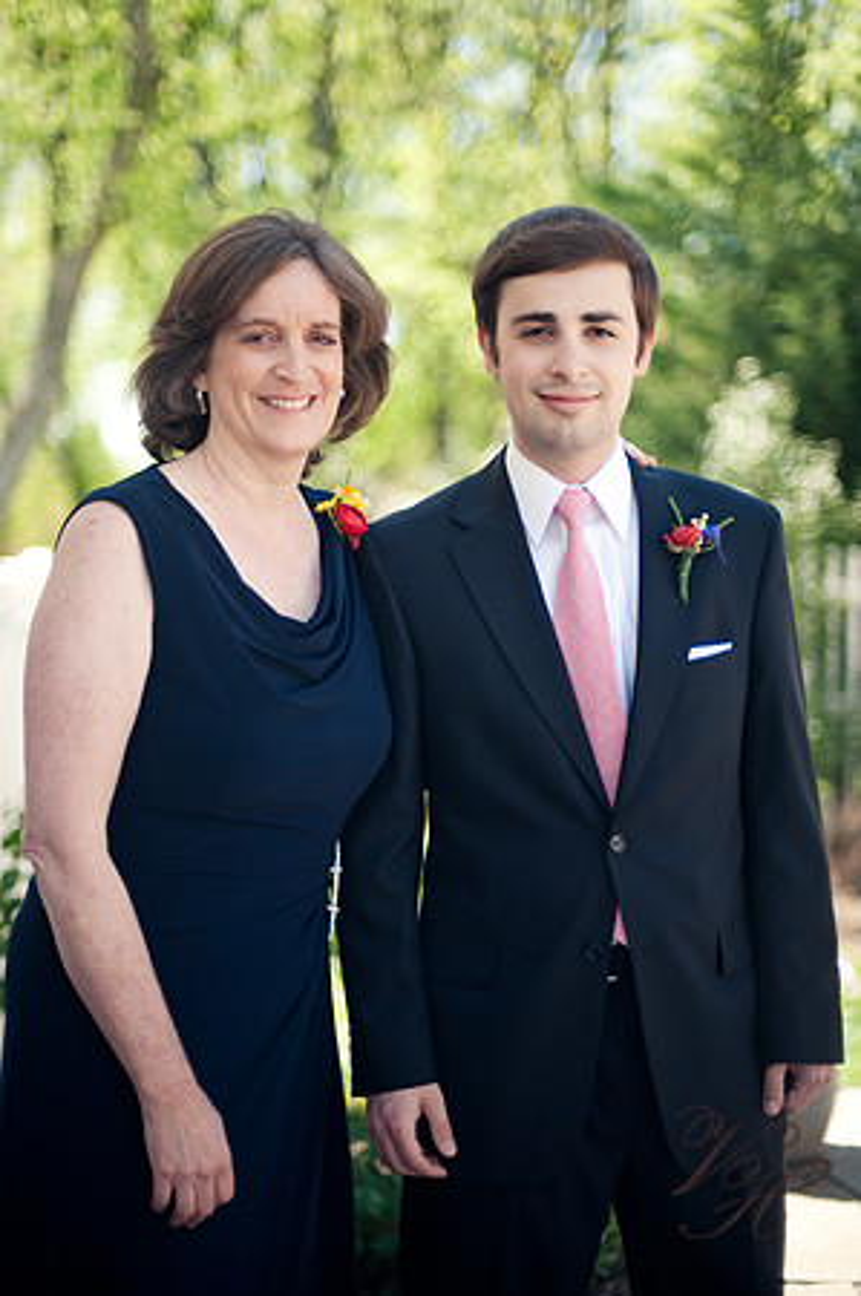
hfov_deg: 26.9
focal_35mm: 50
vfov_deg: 39.6
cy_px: 648
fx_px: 1798
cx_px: 430
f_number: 1.4
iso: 200
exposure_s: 1/1600
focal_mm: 50
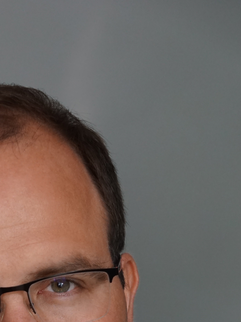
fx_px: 1699
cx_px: 3
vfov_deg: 10.6
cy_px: 390
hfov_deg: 8.1
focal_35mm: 183
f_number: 5
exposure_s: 1/40
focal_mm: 50
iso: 800
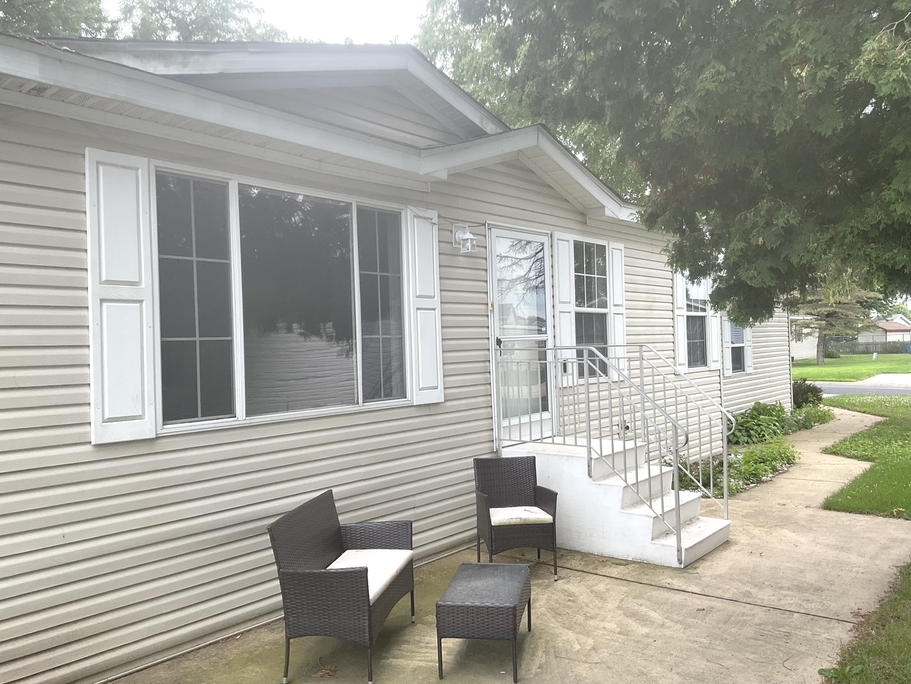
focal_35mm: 29
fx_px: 763
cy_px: 342
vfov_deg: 48.2
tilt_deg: -0.4
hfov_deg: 61.7
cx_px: 456
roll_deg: +1.2
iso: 16
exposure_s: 1/327
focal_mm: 3
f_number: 1.8
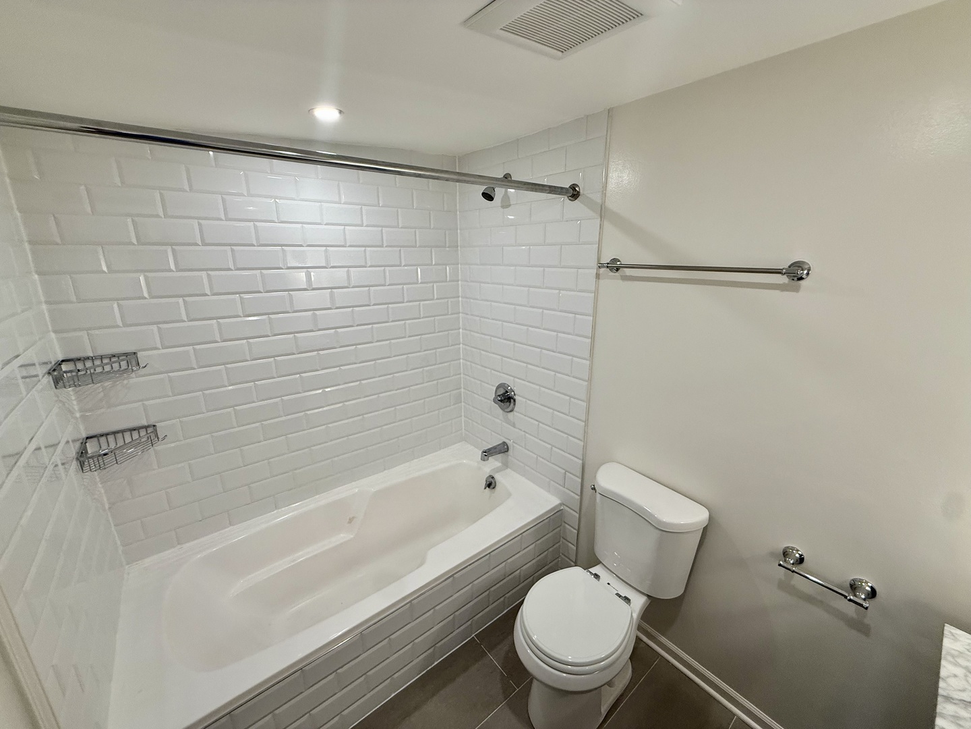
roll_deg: +0.0
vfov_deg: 85.7
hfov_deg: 102.1
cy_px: 364
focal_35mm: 14
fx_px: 393
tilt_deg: -15.1
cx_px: 486
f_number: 2.2
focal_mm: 2.22
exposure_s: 1/120
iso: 125
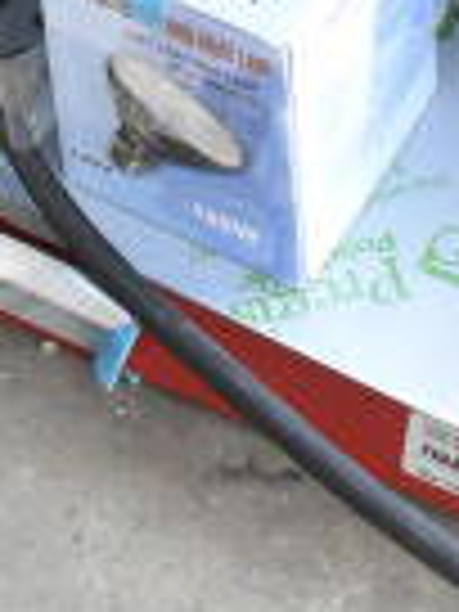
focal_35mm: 204
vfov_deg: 8.6
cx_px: 256
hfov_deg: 7.3
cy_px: -981
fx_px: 3611
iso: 1600
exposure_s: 1/200
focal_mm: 21
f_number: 7.1
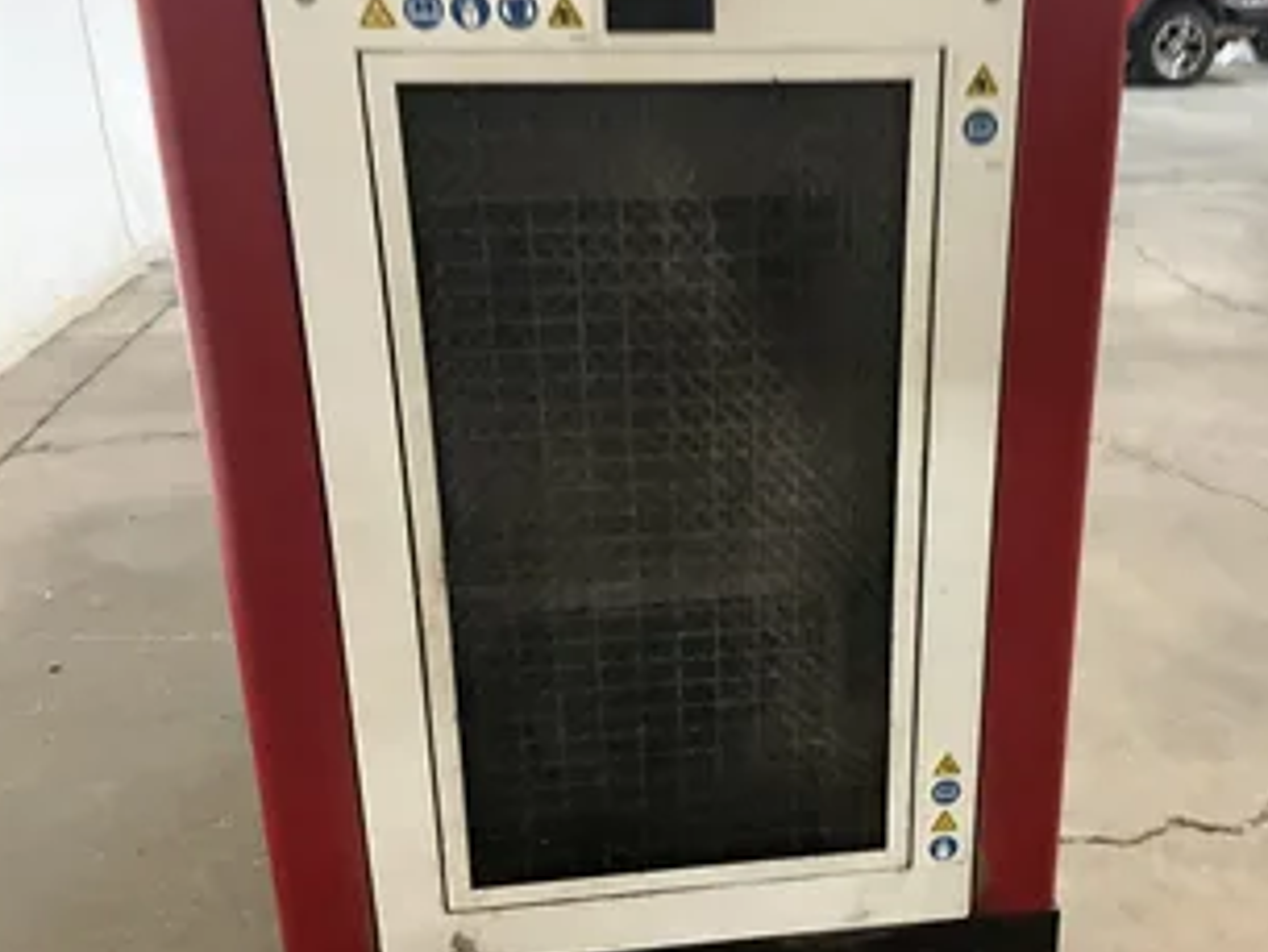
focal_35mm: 38
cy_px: 420
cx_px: 786
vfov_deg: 37.7
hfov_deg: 48.5
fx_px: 1393
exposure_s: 1/30
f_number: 1.8
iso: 400
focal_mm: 3
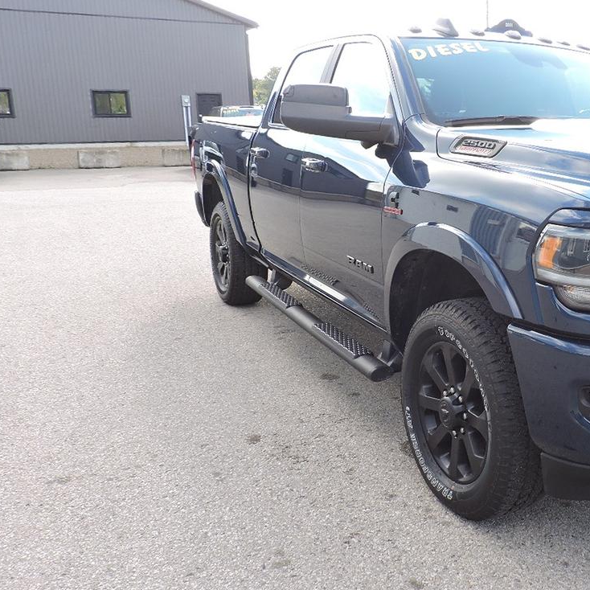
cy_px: 281
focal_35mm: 37
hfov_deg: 42.1
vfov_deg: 44.9
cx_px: 506
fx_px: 713
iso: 100
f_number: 3
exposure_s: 1/200
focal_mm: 4.3
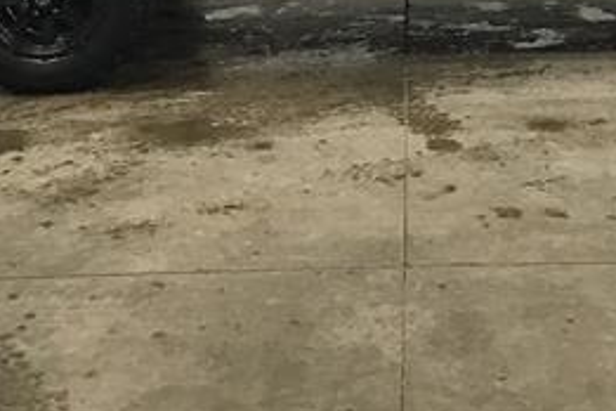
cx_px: 451
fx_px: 1352
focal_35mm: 79
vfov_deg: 16.2
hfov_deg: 25.4
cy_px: -144
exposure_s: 1/30
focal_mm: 3.3
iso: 64
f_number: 2.4
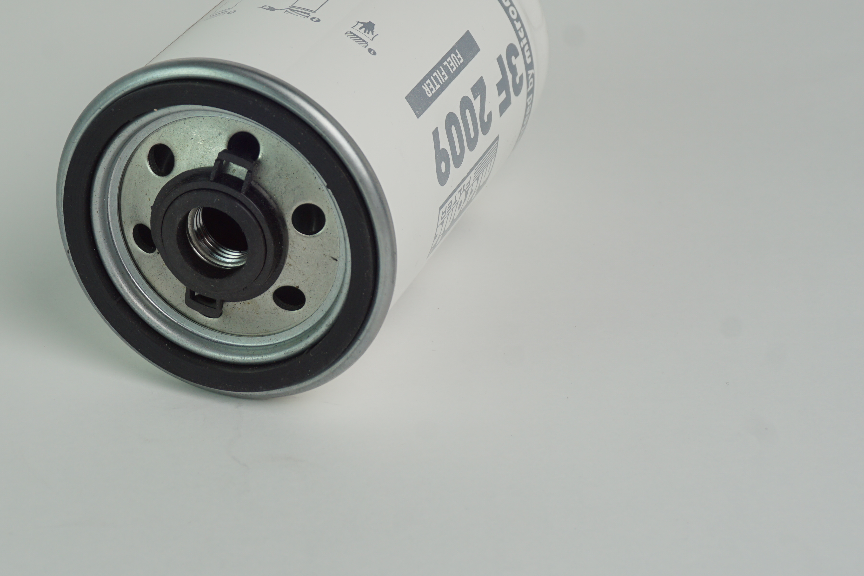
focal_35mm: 88
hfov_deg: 23.0
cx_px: 251
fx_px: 2108
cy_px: 179
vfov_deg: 15.5
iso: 100
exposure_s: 1/15
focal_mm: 35
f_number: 8
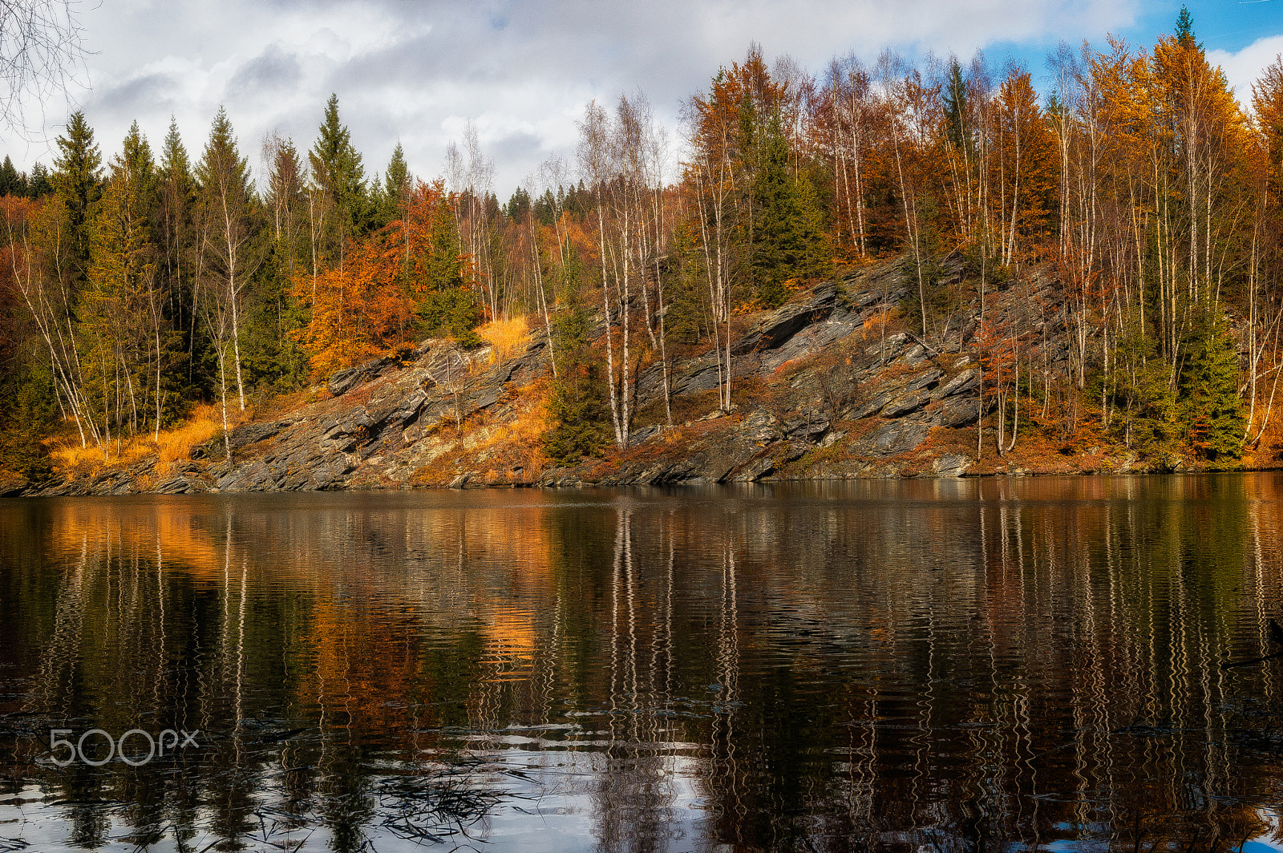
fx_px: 1496
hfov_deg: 46.4
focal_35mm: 42
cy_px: 426
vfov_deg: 31.8
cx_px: 642
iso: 200
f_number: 7.1
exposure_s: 1/500
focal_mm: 28
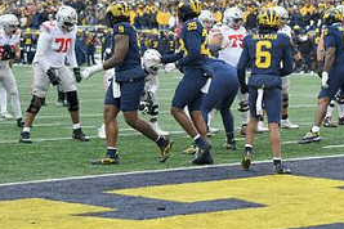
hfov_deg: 13.5
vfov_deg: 9.0
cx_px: 250
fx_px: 1452
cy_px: 30
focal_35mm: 152
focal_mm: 70
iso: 640
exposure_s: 1/1000
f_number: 2.8
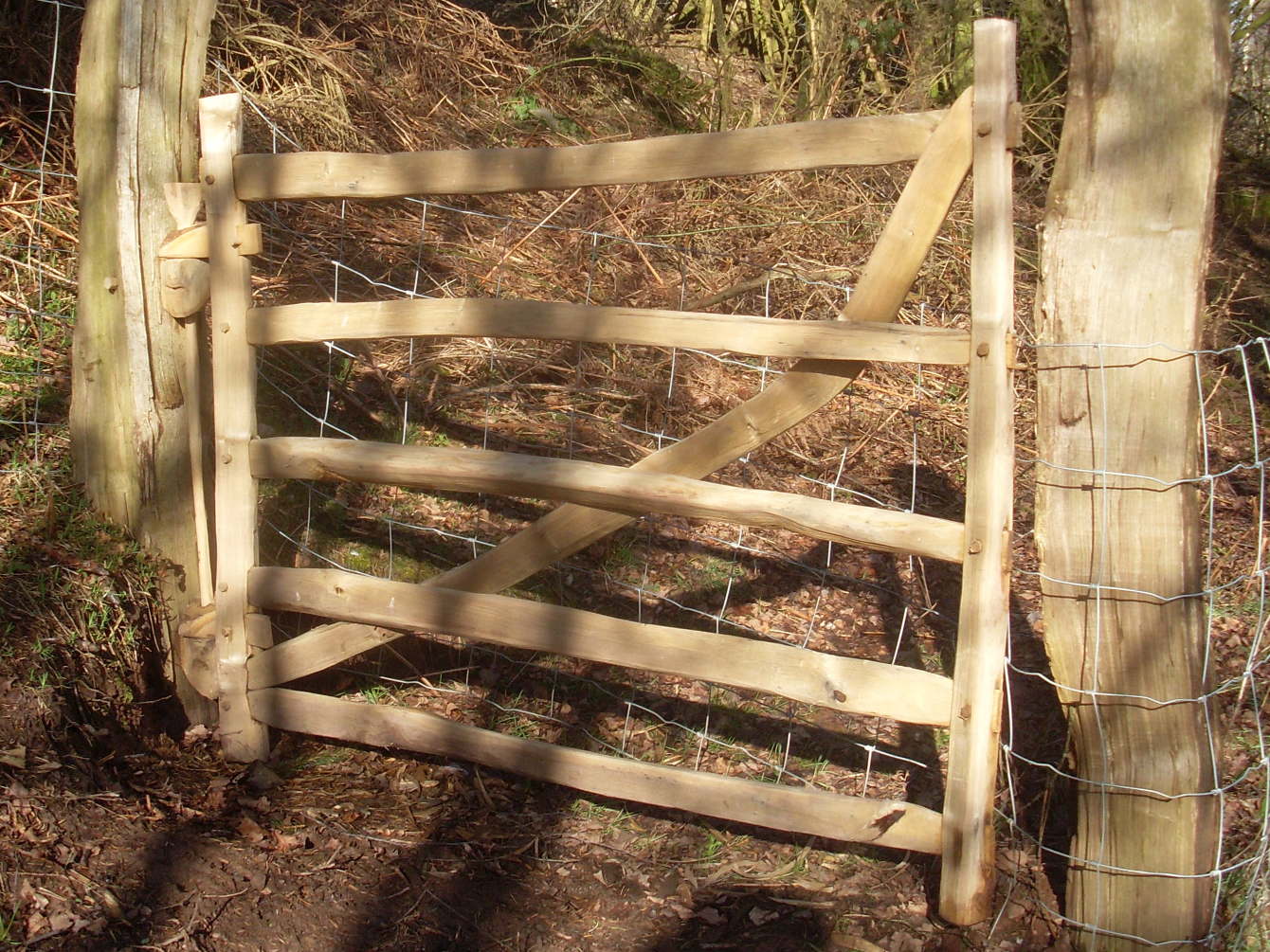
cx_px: 635
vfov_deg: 37.7
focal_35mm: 38
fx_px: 1394
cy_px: 476
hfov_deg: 49.0
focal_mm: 6.3
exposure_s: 1/60
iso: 80
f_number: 7.7
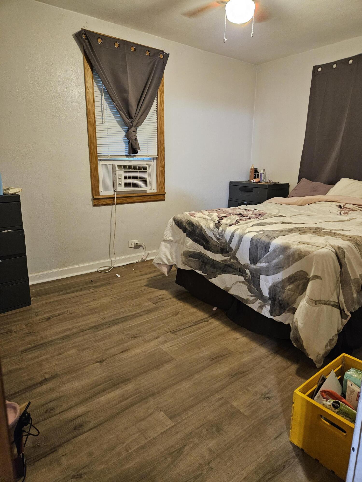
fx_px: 321
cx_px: 181
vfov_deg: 73.9
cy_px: 241
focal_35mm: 23
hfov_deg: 58.9
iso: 640
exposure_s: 1/60
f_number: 1.8
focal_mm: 5.4
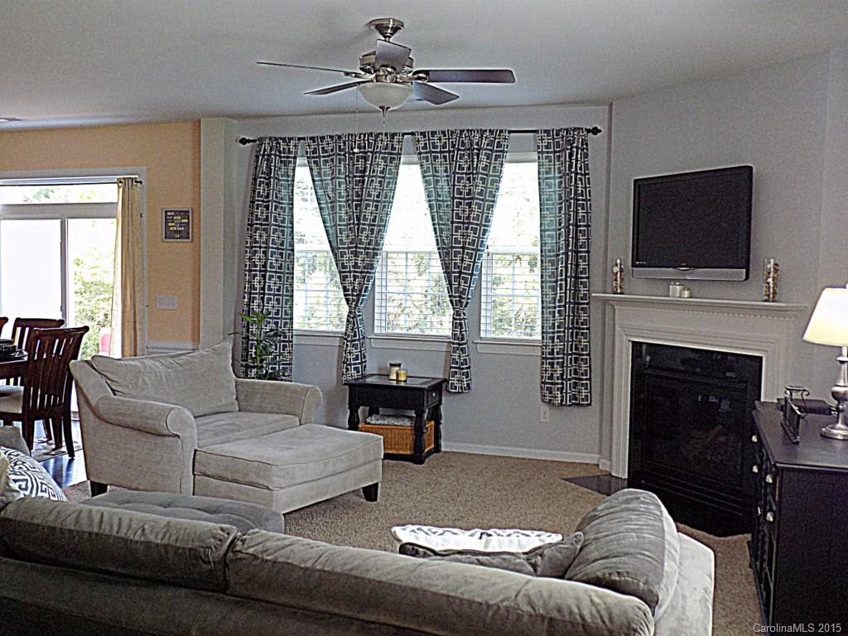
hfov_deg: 54.0
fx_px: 833
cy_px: 318
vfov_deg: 41.8
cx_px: 424
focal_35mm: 34
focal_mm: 6.1
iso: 140
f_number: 3.4
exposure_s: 1/30
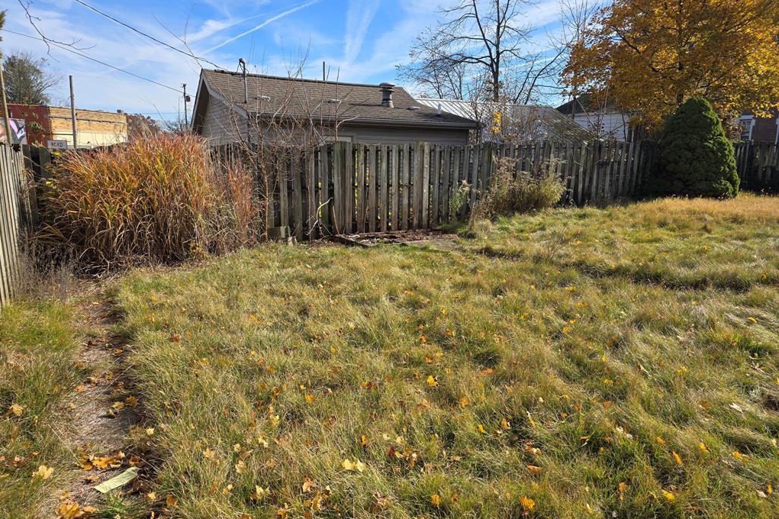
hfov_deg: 73.8
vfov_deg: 53.1
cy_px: 259
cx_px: 389
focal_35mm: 24
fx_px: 519
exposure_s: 1/601
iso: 12
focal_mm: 6.3
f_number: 1.7
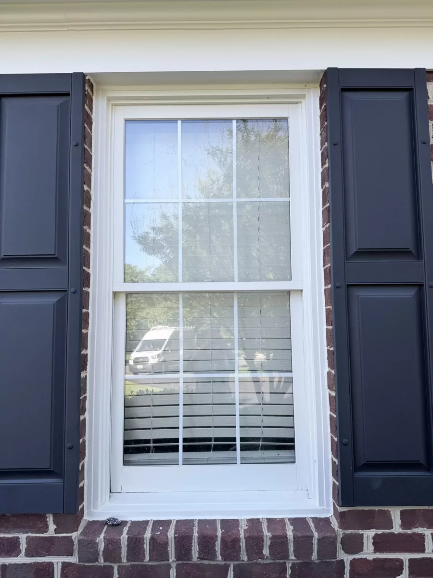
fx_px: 400
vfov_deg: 71.6
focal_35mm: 24
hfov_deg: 56.8
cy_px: 289
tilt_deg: +5.3
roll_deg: +0.4
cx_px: 216
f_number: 1.78
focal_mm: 6.76
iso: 80
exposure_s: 1/567
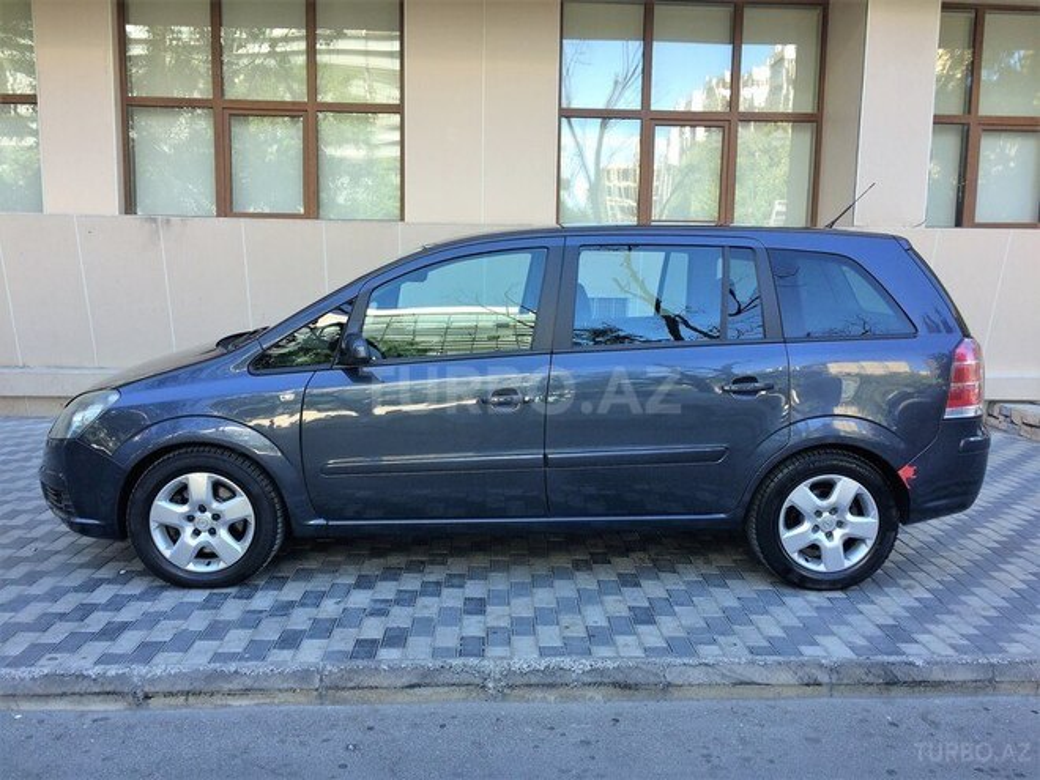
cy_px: 390
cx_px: 520
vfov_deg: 48.2
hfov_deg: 61.7
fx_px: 871
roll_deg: +0.2
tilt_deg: -9.2
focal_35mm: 29
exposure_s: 1/112
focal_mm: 4.15
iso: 32
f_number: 2.2
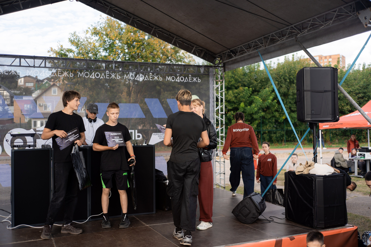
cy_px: 124
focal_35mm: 35
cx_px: 186
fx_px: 361
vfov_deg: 37.9
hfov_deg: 54.4
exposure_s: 1/640
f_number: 2.2
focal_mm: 35
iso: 100
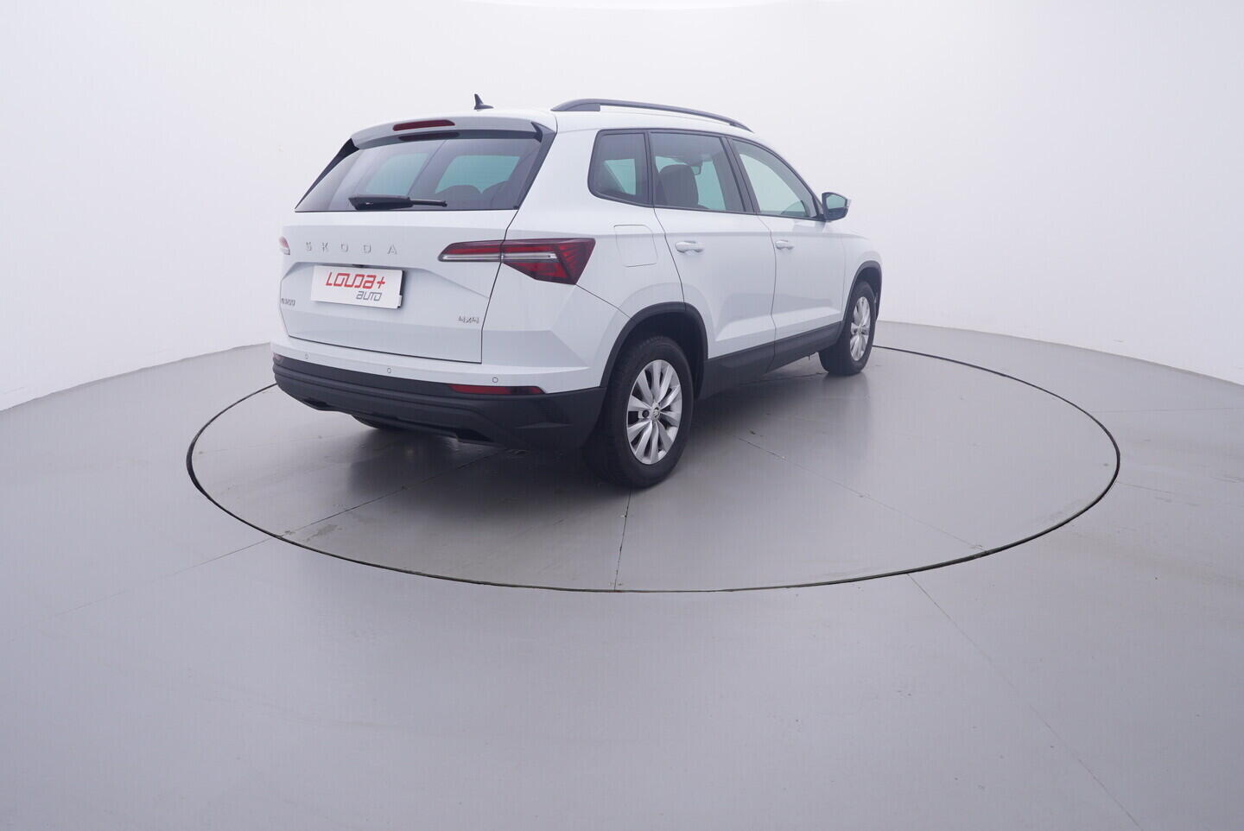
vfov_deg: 56.2
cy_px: 416
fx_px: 778
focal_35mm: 22
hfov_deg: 77.3
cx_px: 622
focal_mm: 15
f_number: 5
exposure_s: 1/80
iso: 200
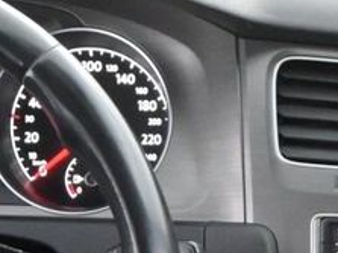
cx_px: 500
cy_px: 685
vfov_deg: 6.6
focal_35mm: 210
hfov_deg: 9.2
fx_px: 2049
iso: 4000
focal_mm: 20
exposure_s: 1/30
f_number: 3.8
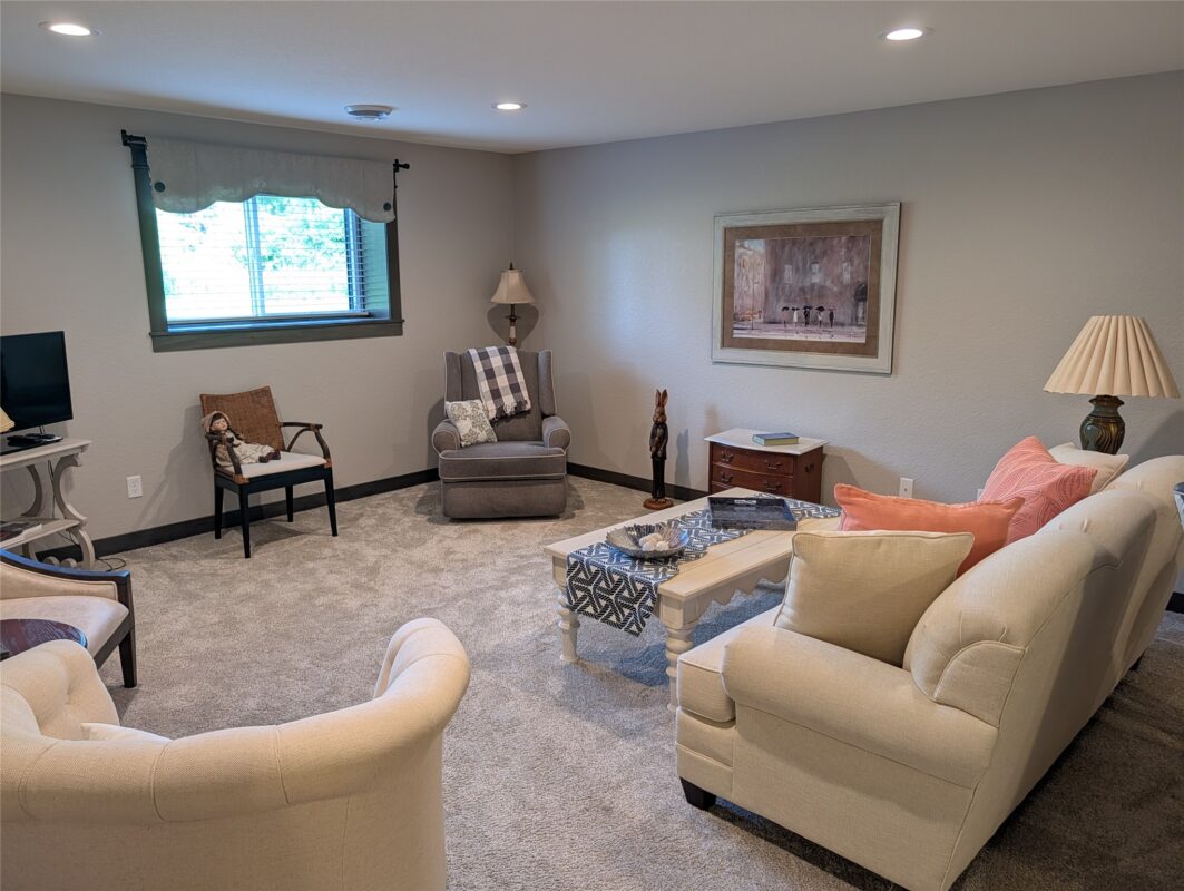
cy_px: 446
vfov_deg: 56.9
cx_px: 592
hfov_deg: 71.5
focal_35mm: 24
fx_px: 822
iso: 28
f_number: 1.68
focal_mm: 6.9
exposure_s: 1/30
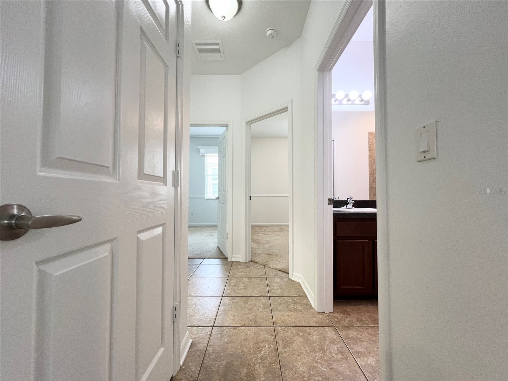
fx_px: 191
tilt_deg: +1.4
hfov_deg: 106.2
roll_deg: +0.0
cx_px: 254
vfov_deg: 89.9
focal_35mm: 13
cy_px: 190
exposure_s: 1/120
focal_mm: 1.57
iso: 200
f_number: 1.8
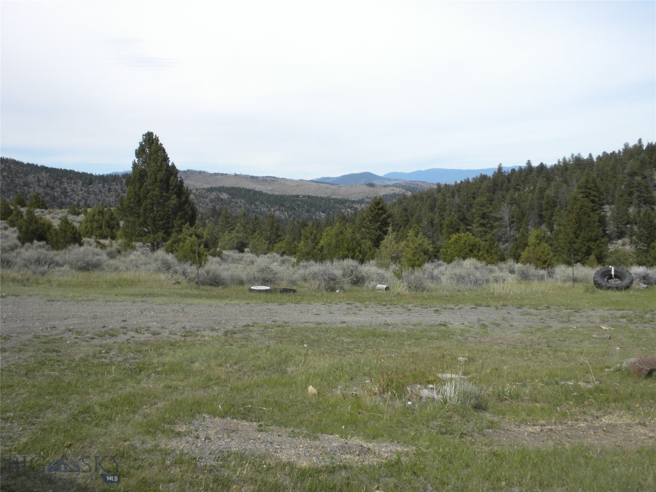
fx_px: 701
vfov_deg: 38.7
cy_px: 246
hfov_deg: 50.1
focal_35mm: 37
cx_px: 328
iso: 64
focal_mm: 6.6
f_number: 10
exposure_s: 1/93.5
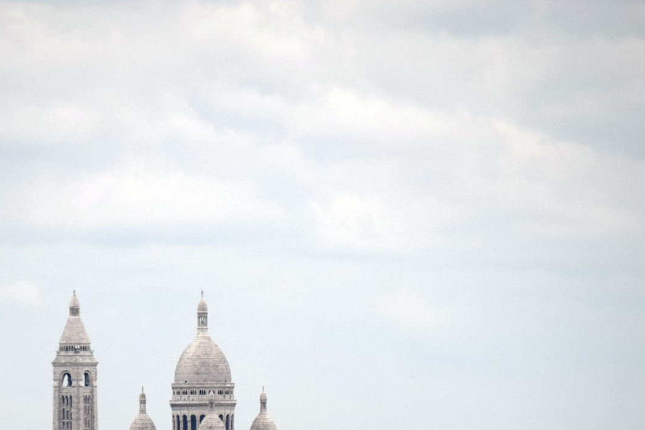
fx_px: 13689
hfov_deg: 2.7
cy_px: 433
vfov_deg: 1.8
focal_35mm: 764
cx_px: 234
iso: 200
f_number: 7.1
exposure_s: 1/800
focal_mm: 250
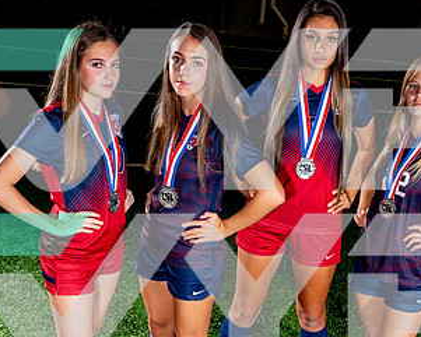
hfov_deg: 30.8
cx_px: 276
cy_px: 293
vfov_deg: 24.4
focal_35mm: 61
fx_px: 760
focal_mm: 28
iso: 100
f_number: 5.6
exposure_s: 1/125
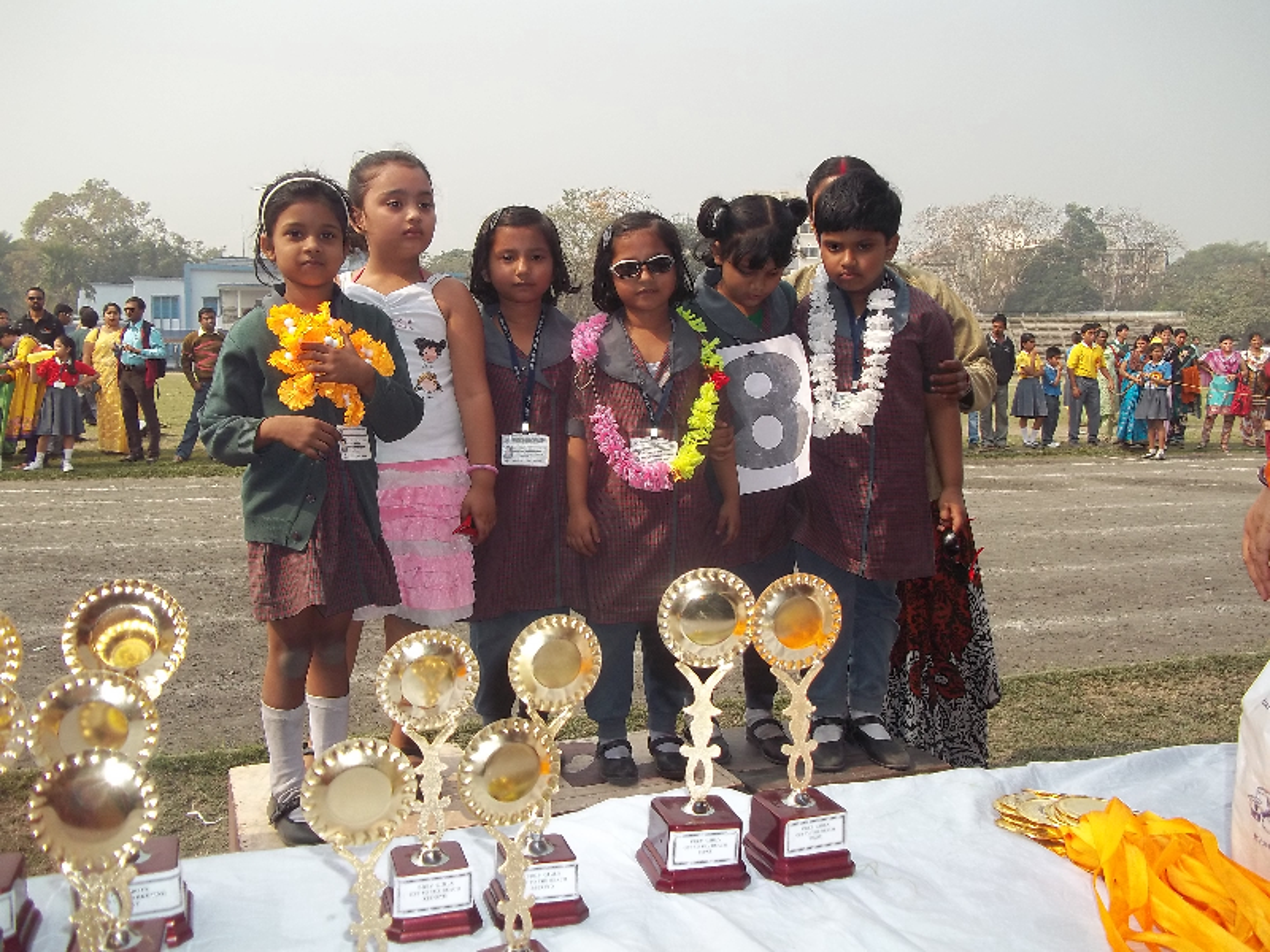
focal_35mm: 32
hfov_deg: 56.8
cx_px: 635
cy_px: 476
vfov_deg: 44.2
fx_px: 1174
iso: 80
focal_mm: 5.7
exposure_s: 1/800
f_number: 2.9
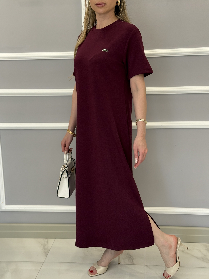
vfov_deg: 39.7
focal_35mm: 48
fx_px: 386
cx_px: 104
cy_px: 140
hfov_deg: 30.3
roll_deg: +1.4
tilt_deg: -11.7
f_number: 1.78
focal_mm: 6.76
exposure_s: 1/184
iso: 125
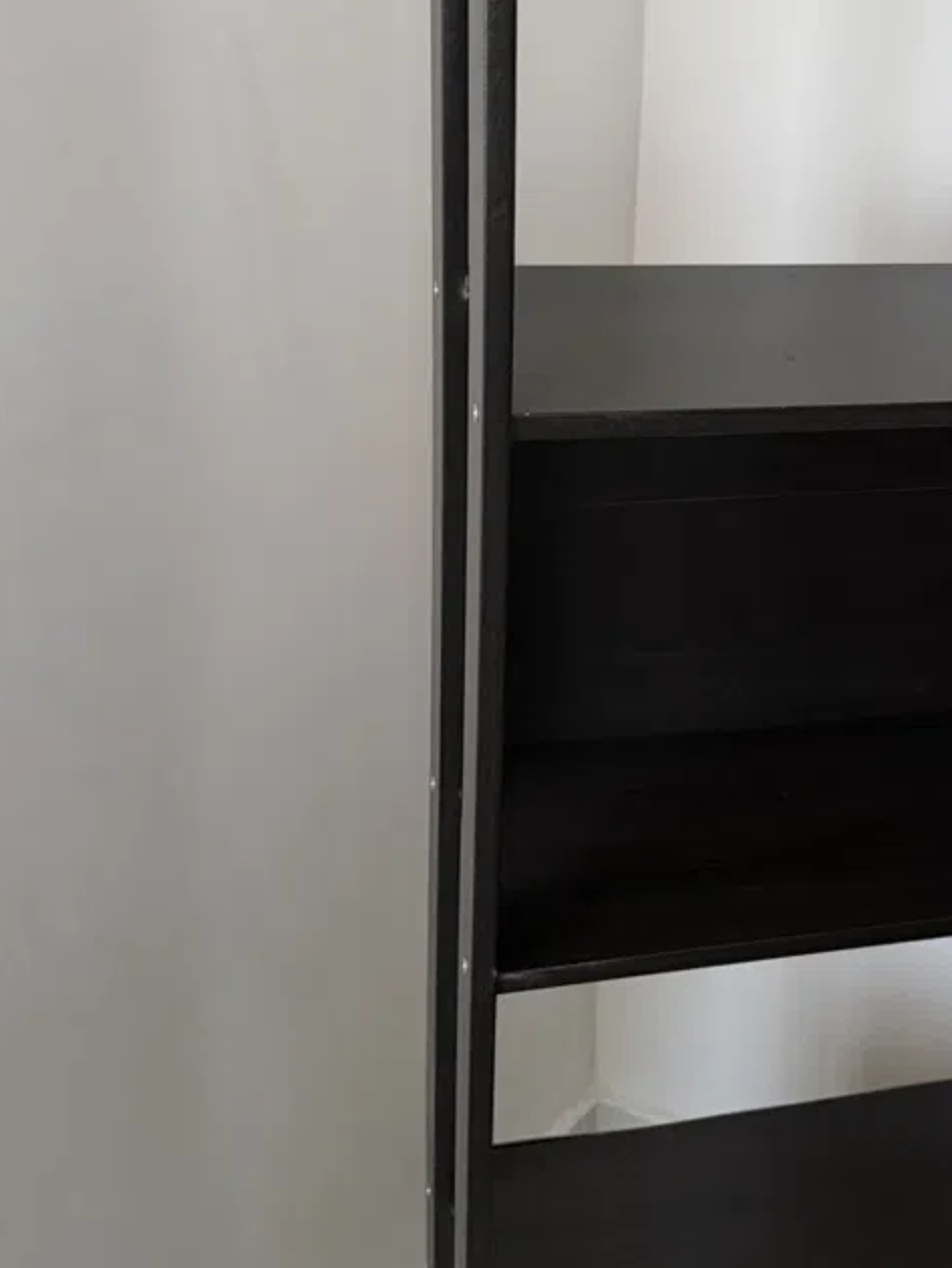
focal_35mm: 52
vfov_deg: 36.6
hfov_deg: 27.0
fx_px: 1905
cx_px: 876
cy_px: 468
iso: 500
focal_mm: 6.76
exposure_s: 1/60
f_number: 1.78
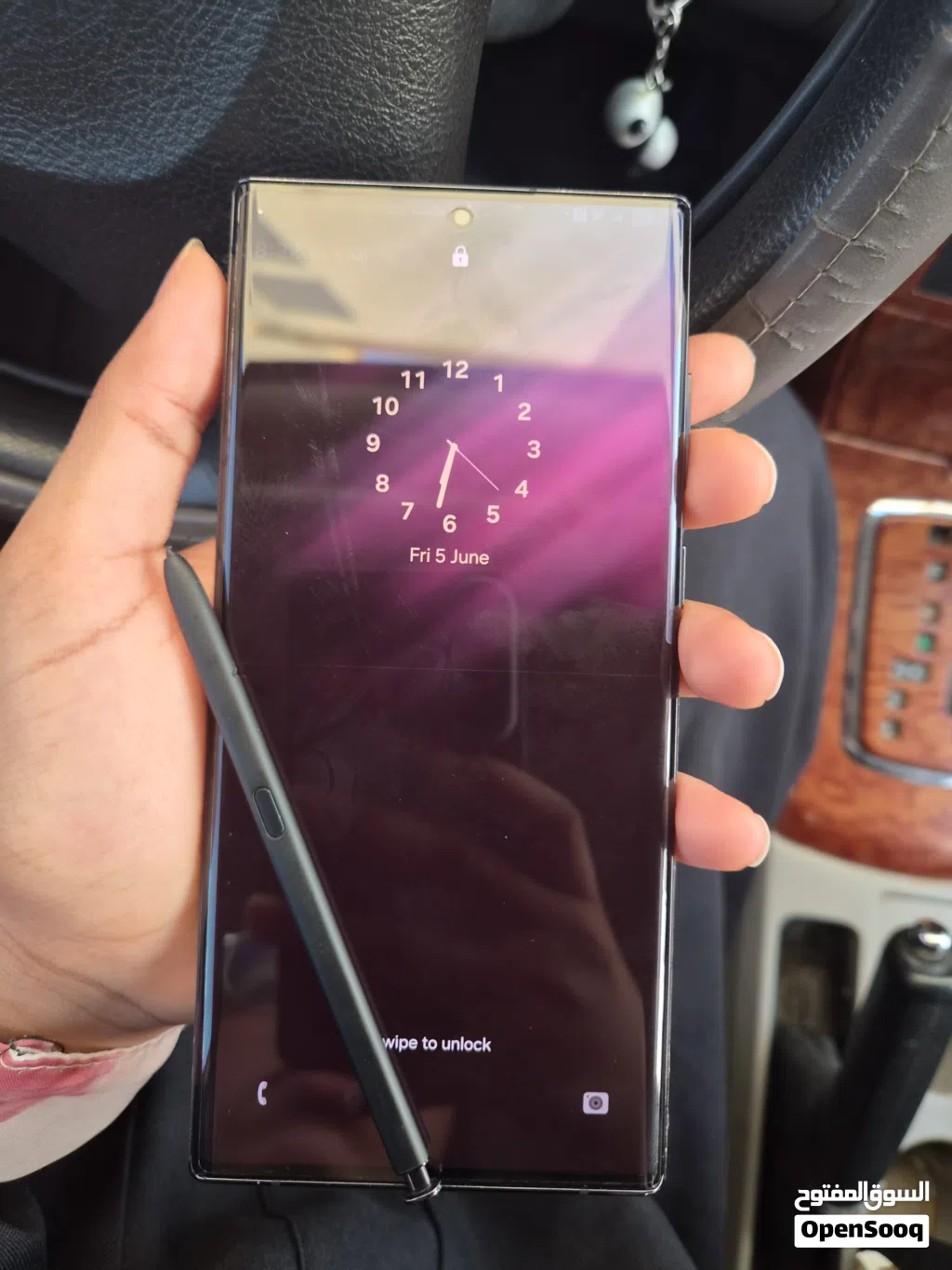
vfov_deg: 73.9
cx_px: 476
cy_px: 635
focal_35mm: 23
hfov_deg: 58.9
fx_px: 843
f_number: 1.8
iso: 320
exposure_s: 1/120
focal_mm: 5.4
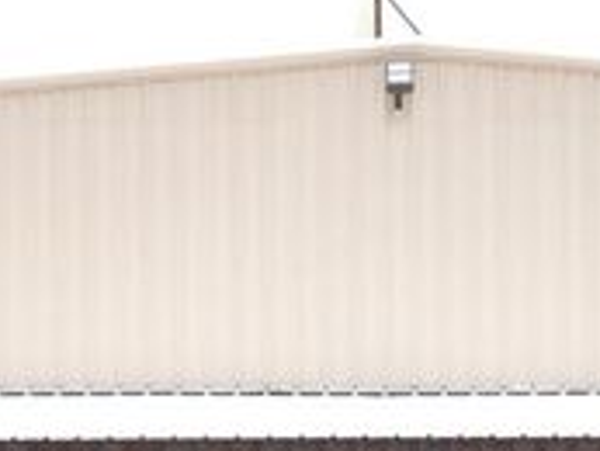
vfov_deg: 7.3
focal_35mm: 202
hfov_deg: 9.8
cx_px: 406
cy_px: 463
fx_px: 3504
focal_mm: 35
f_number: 20
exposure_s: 1/125
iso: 200
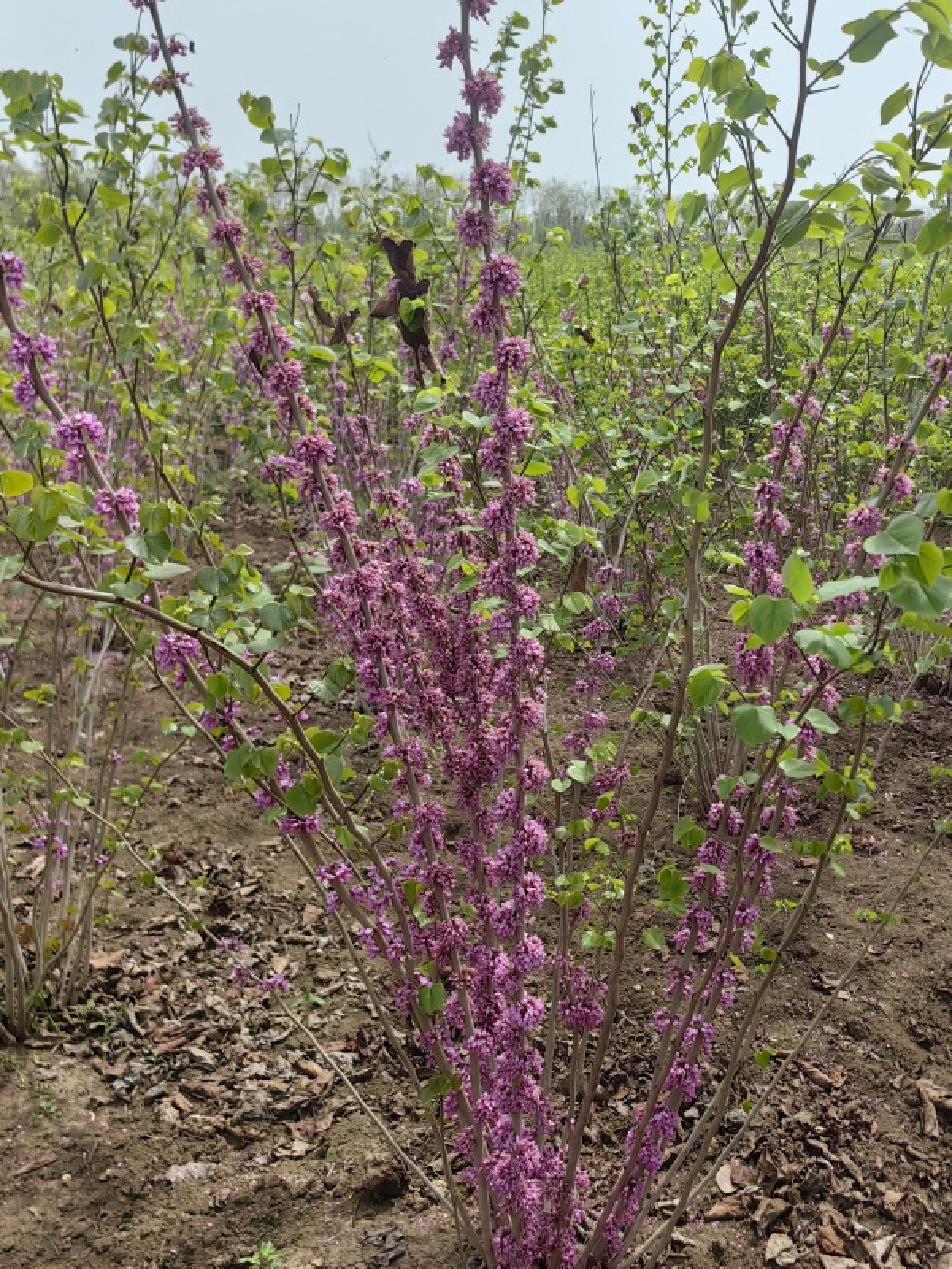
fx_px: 1320
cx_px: 595
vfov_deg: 51.4
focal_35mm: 36
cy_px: 621
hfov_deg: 39.4
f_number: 2
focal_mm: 5.75
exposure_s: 1/4444
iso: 50
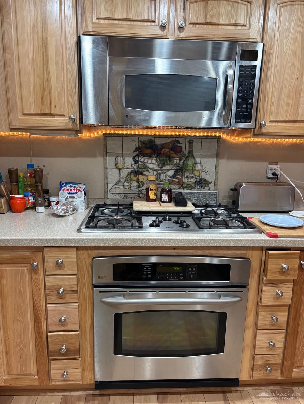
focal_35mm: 26
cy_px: 202
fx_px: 304
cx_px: 152
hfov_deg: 53.1
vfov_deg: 67.3
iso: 160
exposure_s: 1/60
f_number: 1.6
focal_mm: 5.96
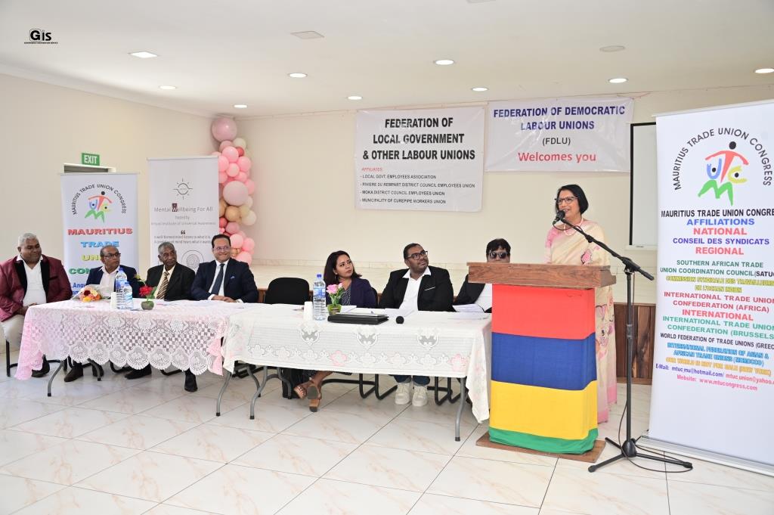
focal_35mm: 32
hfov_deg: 58.8
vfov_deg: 41.1
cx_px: 387
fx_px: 687
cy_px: 258
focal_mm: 32
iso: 1250
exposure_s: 1/200
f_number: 5.6
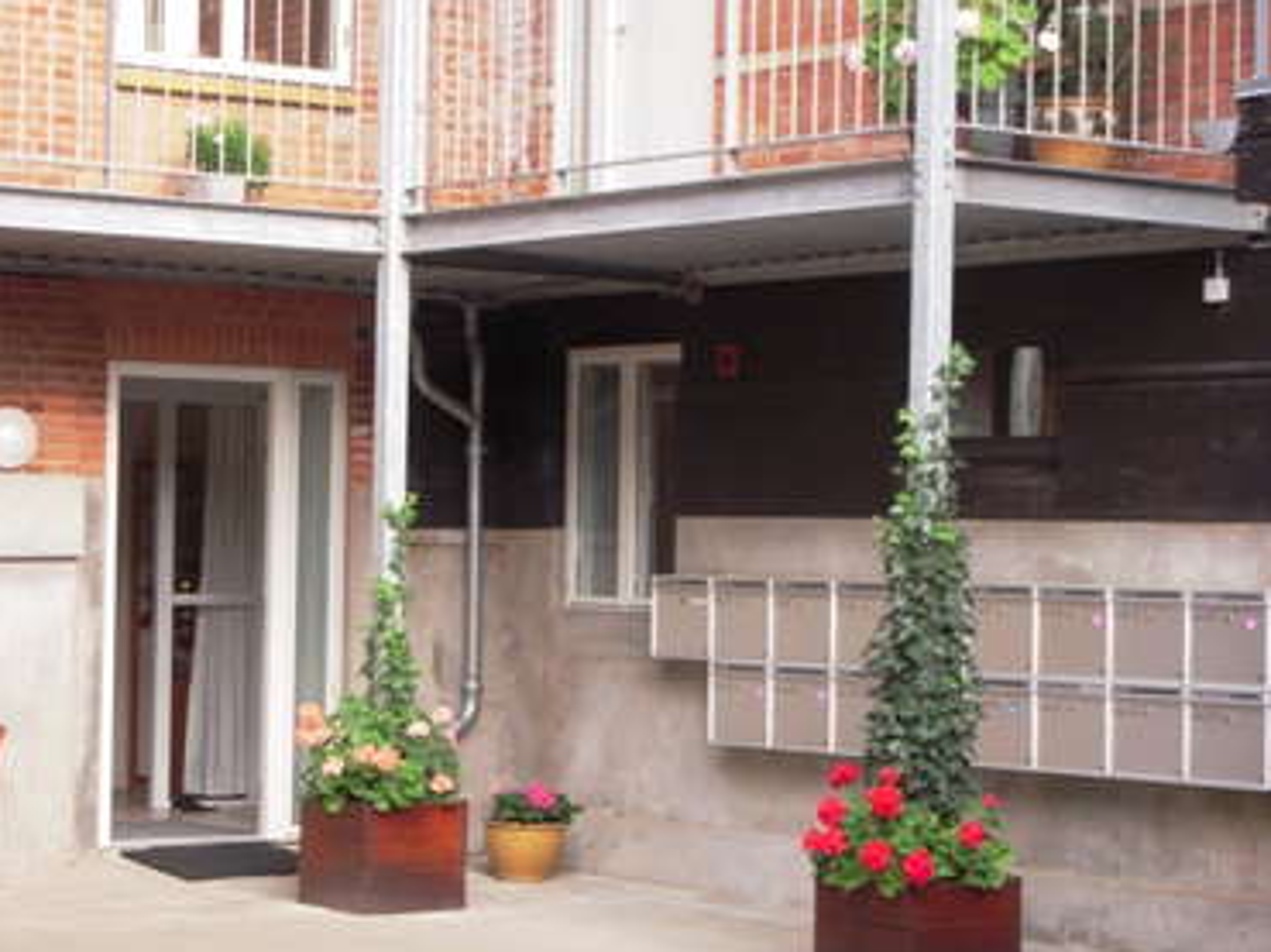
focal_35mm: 106
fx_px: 3889
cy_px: 478
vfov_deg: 13.9
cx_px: 634
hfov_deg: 18.6
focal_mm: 18.8
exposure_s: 1/100
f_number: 5.6
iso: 320
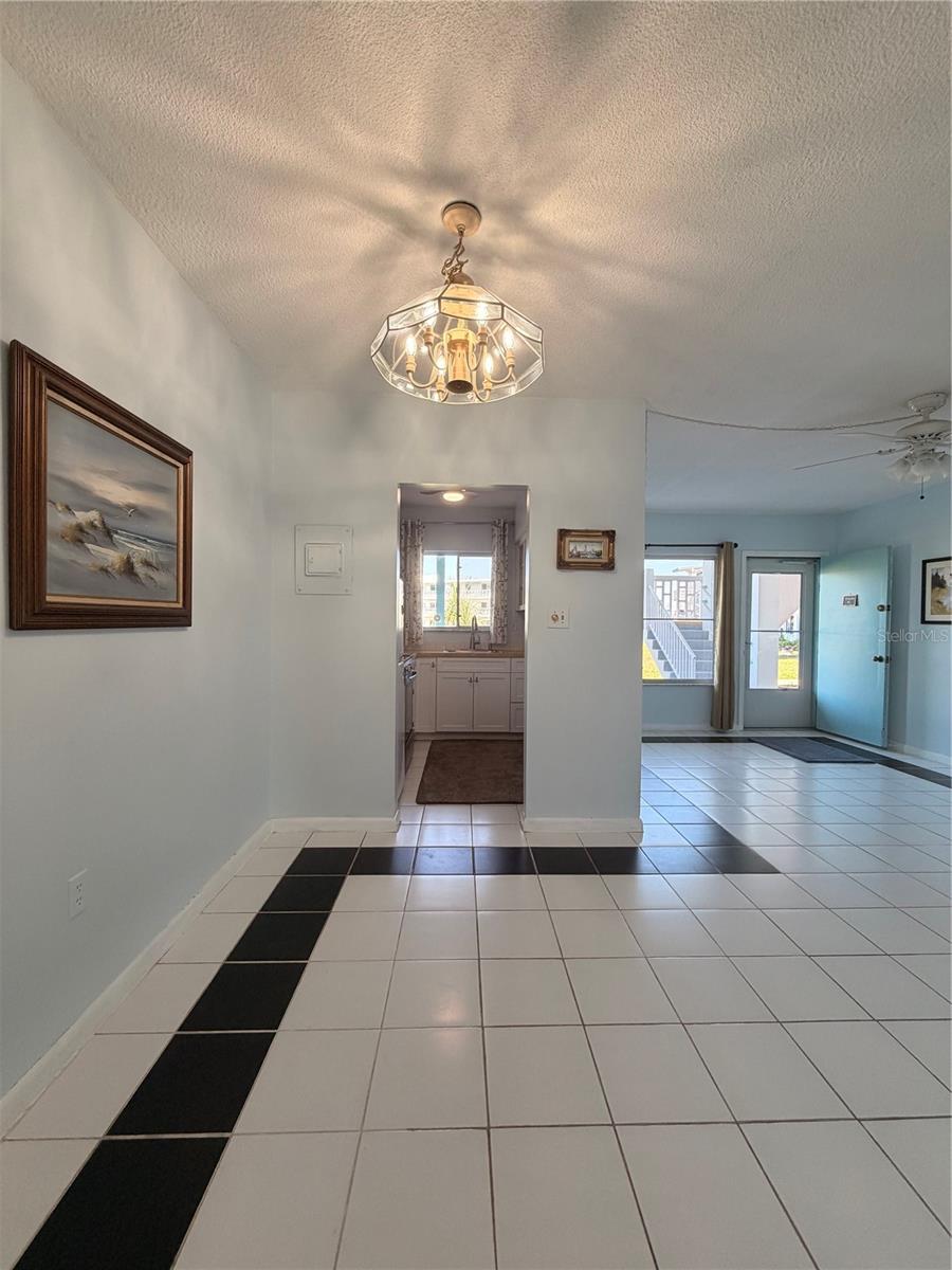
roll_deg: -0.9
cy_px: 635
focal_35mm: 14
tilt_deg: -0.4
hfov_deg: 85.7
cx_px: 476
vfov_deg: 102.1
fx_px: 513
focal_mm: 2.22
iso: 125
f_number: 2.2
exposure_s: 1/120
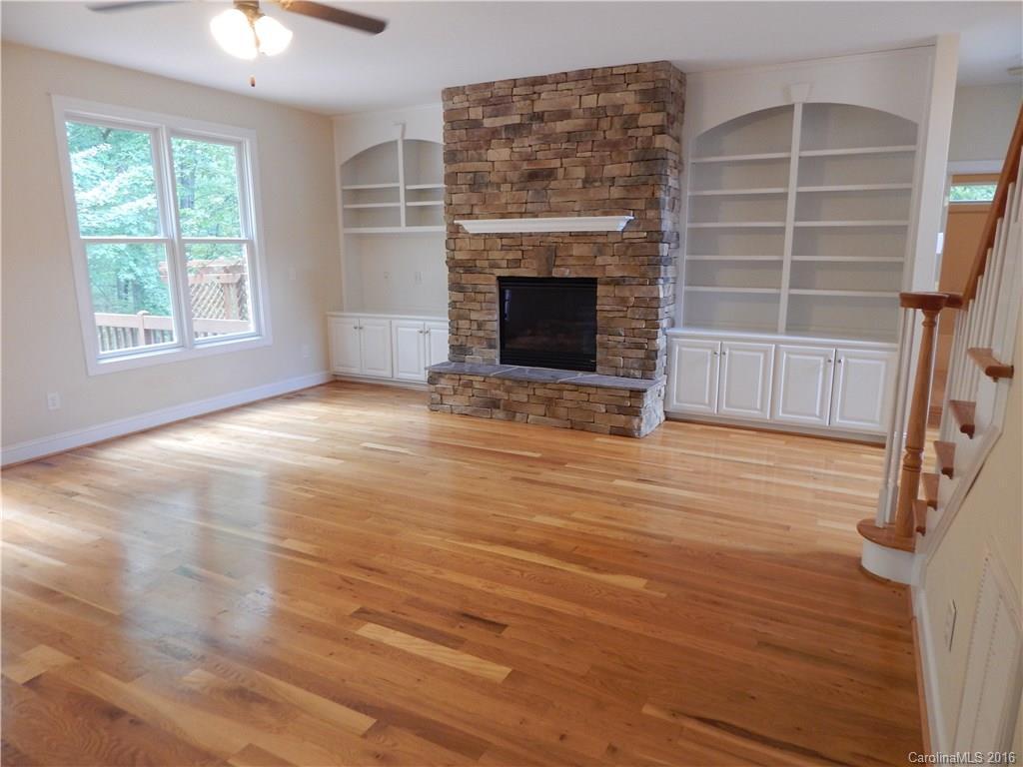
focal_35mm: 22
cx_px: 512
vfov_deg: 61.1
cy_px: 384
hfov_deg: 76.4
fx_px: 650
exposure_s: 1/30
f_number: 3
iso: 250
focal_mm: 4
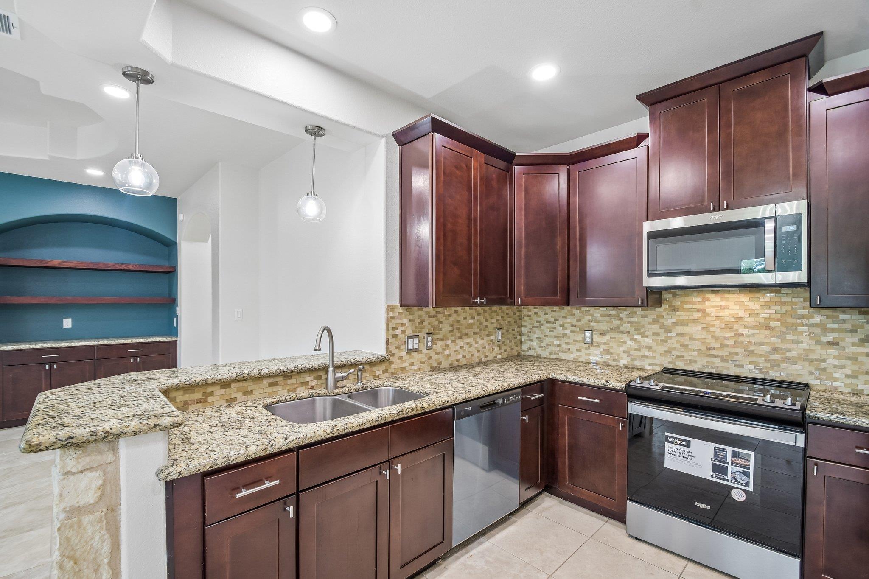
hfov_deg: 100.4
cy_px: 290
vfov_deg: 77.3
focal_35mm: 15
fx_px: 362
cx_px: 434
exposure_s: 1/13
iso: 400
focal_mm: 10
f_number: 8
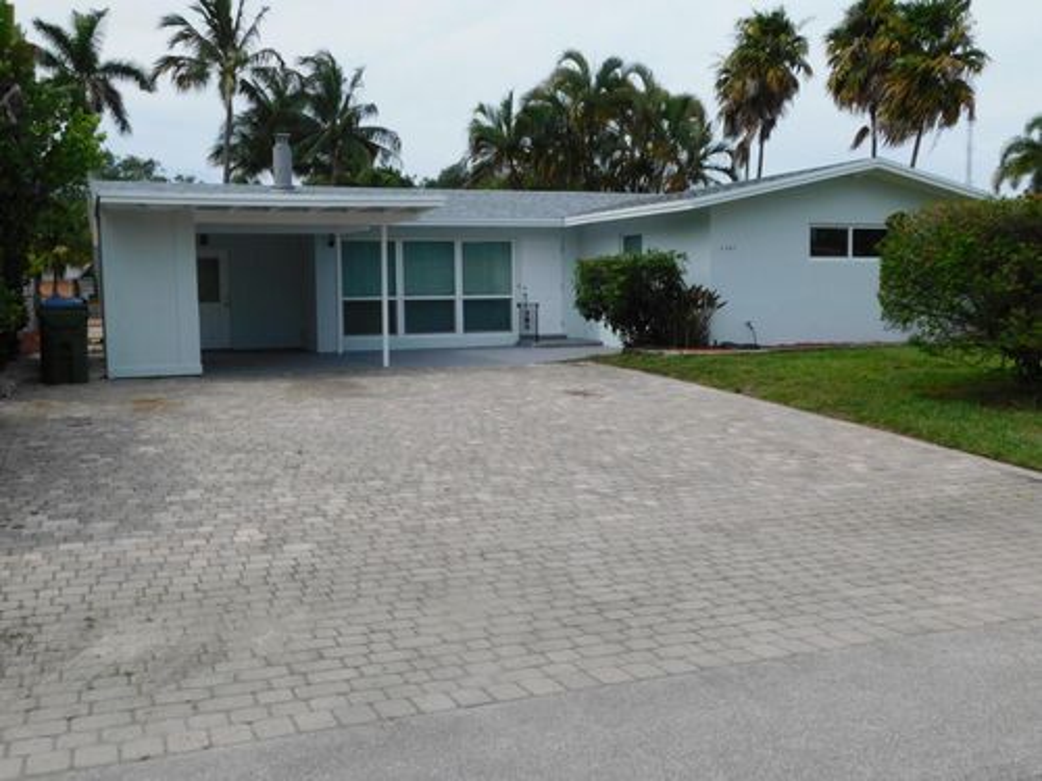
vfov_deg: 39.7
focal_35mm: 36
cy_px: 390
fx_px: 1084
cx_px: 521
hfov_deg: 51.4
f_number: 3.5
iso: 125
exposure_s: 1/1250
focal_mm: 6.3
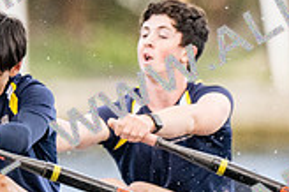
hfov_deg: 0.6
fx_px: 25615
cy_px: 177
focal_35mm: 3194
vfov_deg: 0.4
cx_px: -79
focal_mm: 600
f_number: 4
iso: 1000
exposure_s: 1/2500
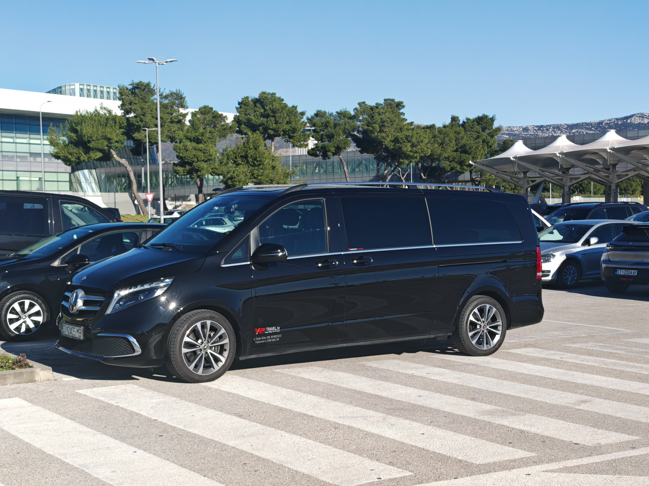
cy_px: 243
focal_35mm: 54
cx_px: 324
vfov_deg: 27.0
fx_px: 1012
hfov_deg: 35.5
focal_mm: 6.83
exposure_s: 1/1200
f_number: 16
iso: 50
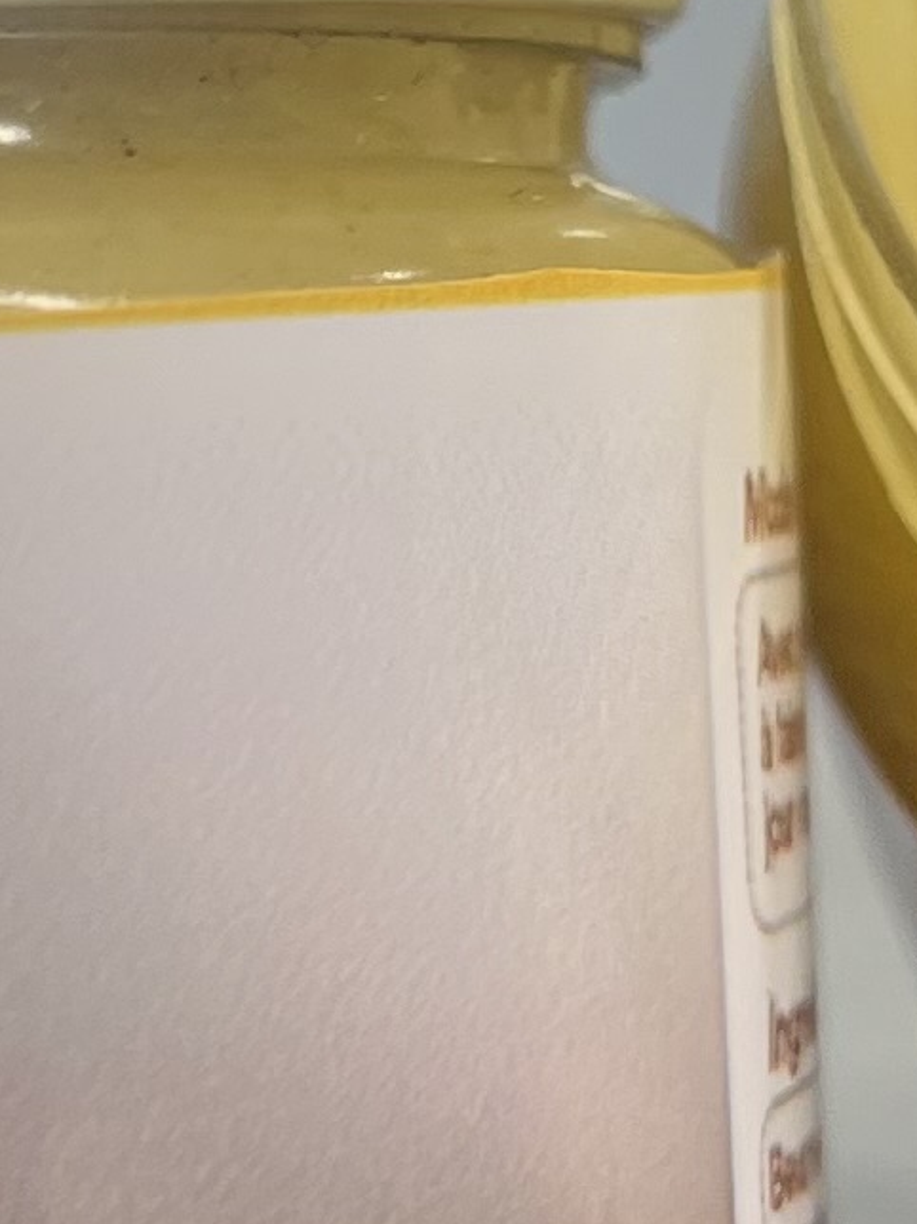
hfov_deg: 9.1
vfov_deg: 12.1
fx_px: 5759
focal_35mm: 163
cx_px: 107
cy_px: 329
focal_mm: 5.7
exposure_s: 1/100
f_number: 1.5
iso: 64
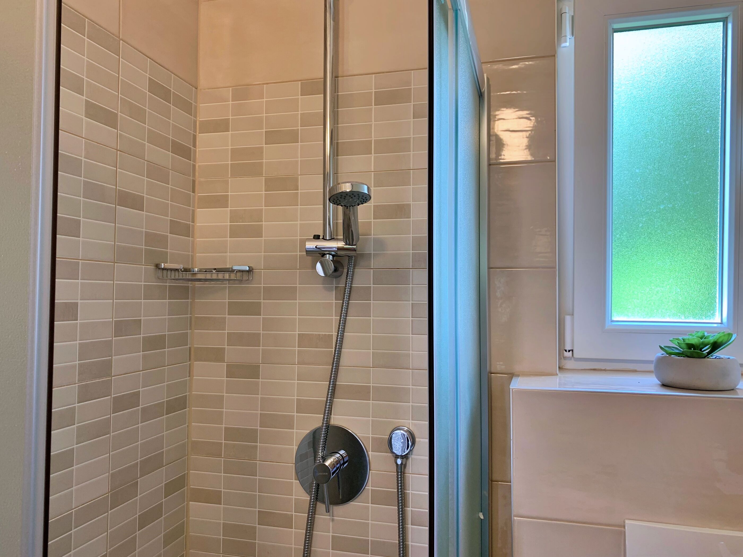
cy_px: 278
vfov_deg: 53.1
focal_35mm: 26
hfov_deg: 67.3
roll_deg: -1.5
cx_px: 372
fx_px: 558
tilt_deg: +2.6
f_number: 1.8
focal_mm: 4.25
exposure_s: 1/100
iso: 64
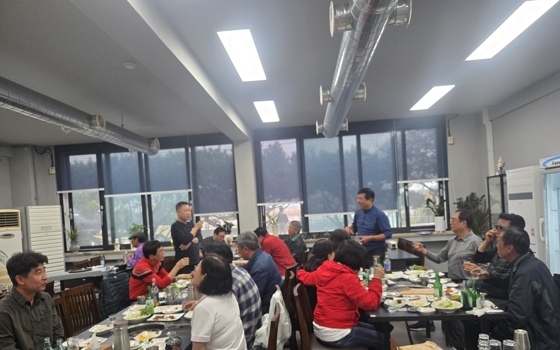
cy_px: 214
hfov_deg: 72.5
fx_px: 382
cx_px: 283
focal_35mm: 25
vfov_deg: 48.9
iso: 125
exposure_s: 1/120
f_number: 1.8
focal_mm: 5.4
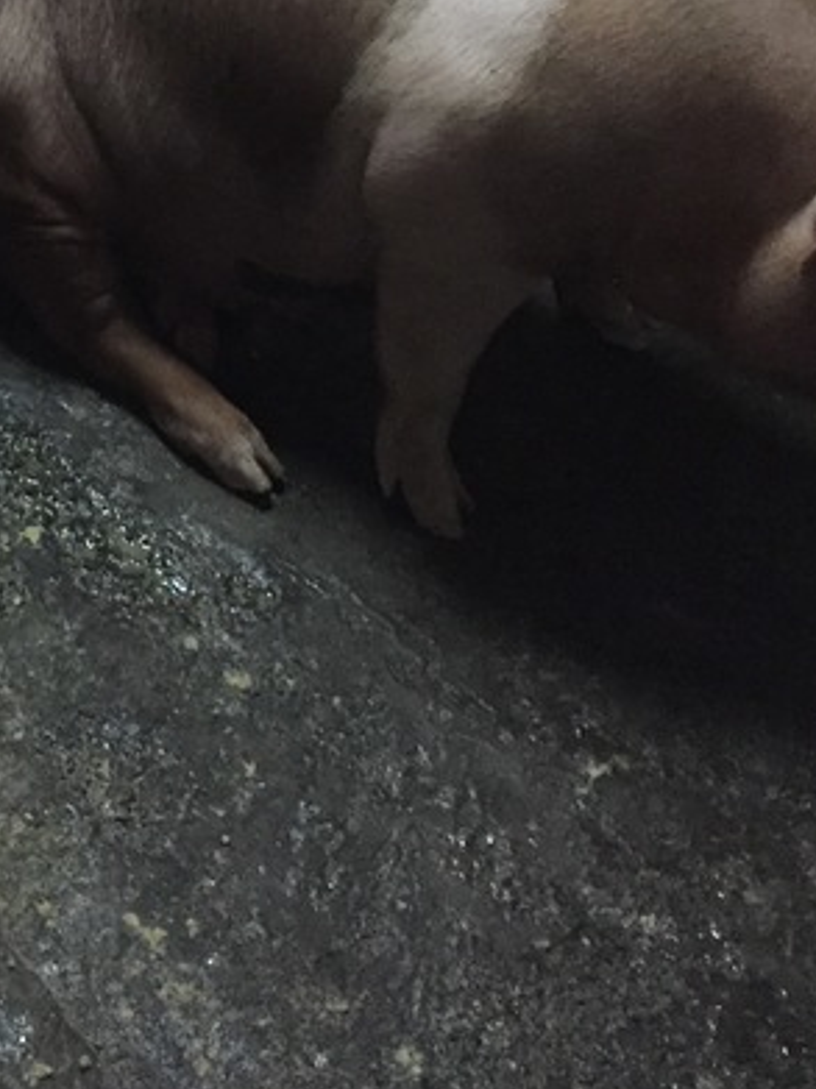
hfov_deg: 18.7
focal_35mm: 76
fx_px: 2390
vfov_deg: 24.1
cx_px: -56
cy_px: -95
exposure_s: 1/15
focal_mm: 4.15
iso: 500
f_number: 2.2
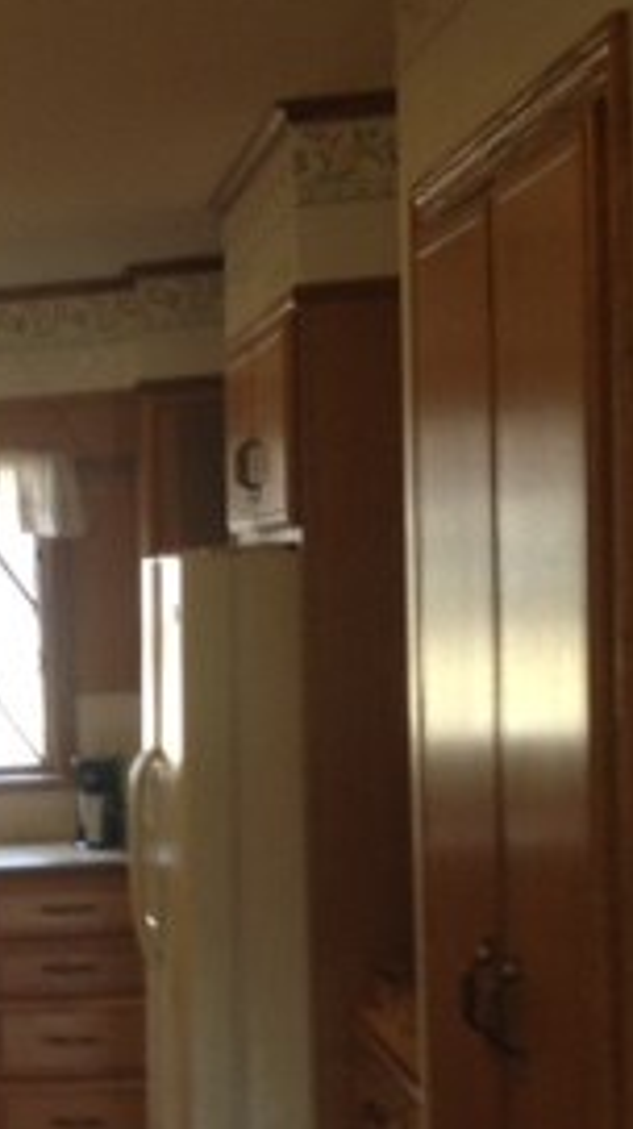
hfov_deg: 12.8
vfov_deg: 24.6
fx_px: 2542
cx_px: -525
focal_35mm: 85
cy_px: 904
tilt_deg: -6.3
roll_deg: +3.8
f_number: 2.4
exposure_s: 1/24
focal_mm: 4.12
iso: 50
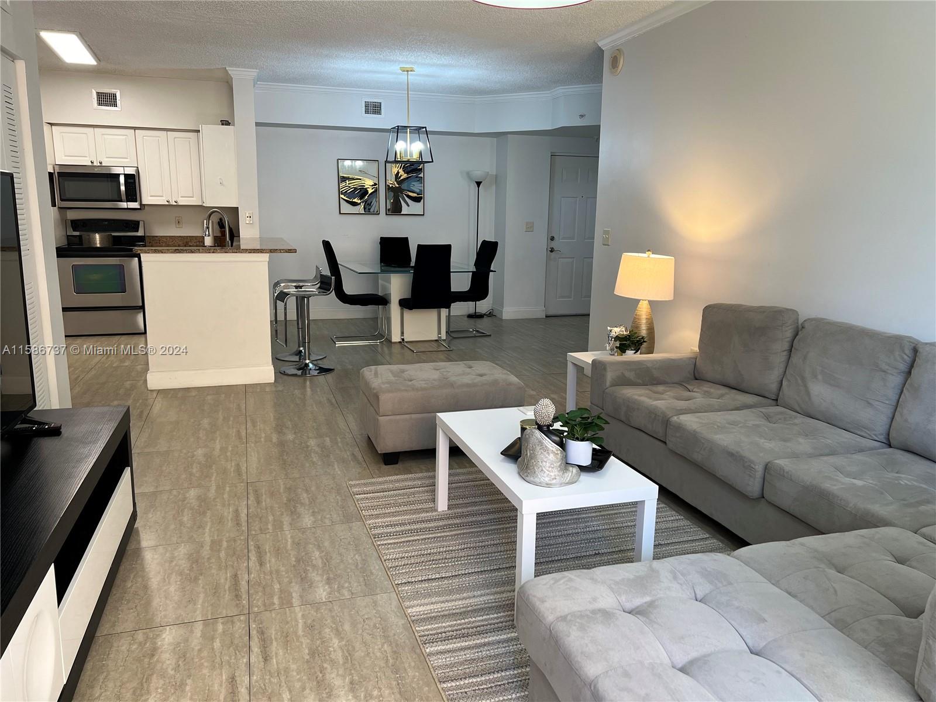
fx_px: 703
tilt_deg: -12.4
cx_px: 468
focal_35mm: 26
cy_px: 351
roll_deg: -0.7
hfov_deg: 67.3
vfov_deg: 53.1
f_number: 1.5
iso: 80
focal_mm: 5.7
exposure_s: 1/120
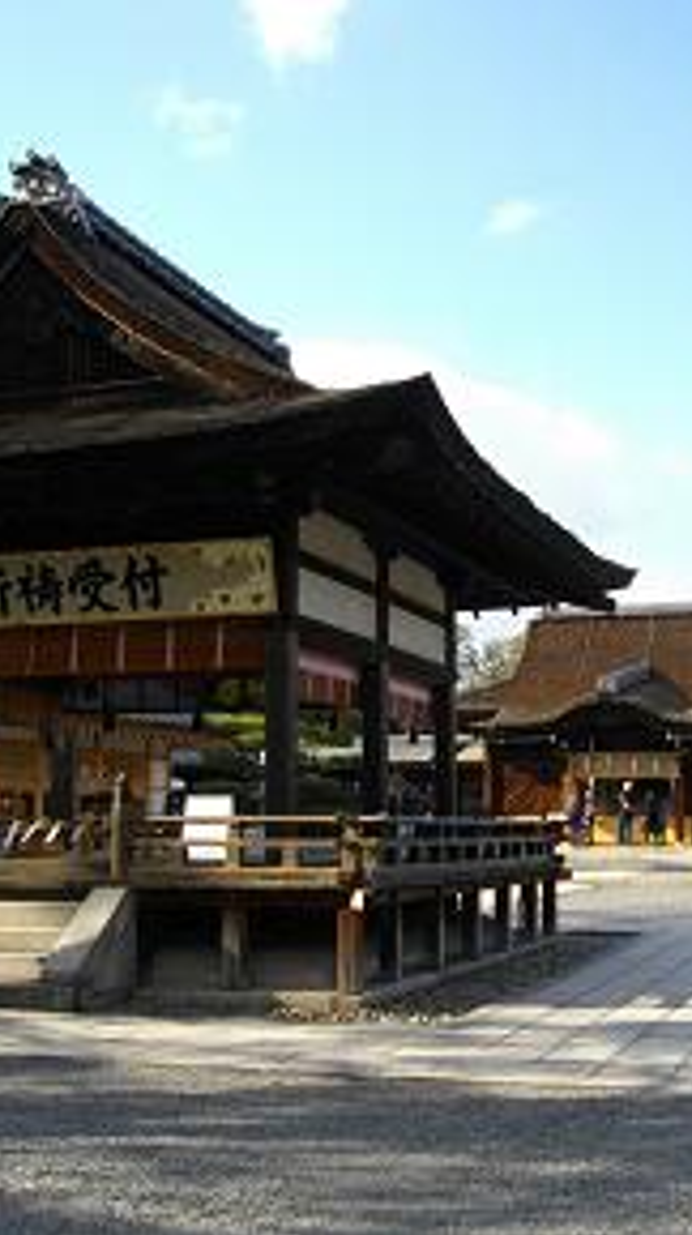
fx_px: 1537
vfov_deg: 43.8
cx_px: 481
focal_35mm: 47
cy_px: 620
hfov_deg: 25.2
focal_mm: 5.7
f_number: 5.5
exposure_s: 1/160
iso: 100
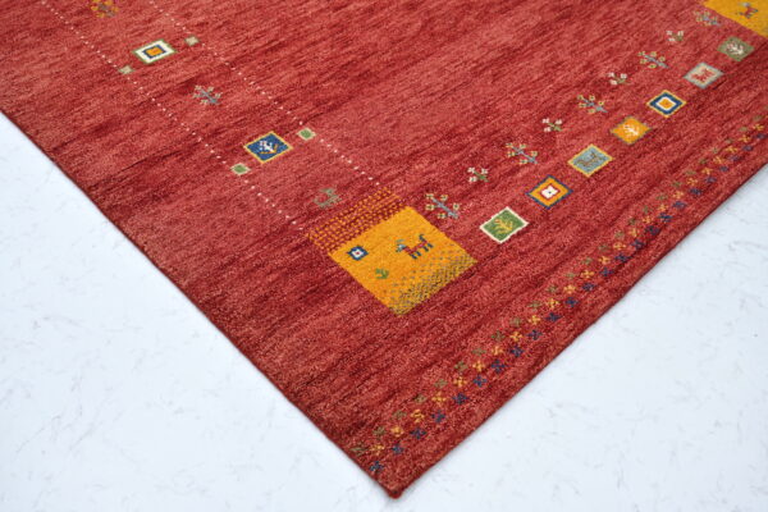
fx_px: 832
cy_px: 256
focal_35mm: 39
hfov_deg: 49.6
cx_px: 384
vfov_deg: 34.2
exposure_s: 1/25
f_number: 4.5
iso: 125
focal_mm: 39
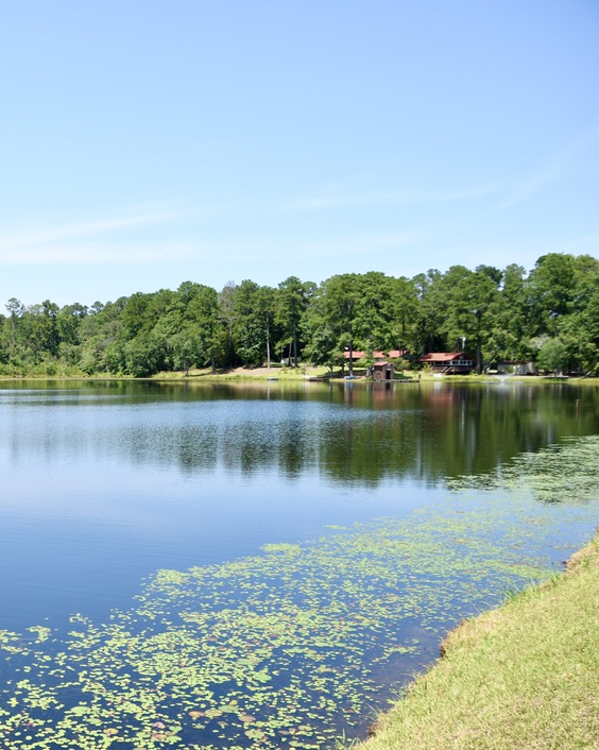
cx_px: 29
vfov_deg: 46.9
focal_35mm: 39
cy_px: 377
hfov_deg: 35.3
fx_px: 865
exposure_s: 1/640
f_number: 6.3
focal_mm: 18
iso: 250
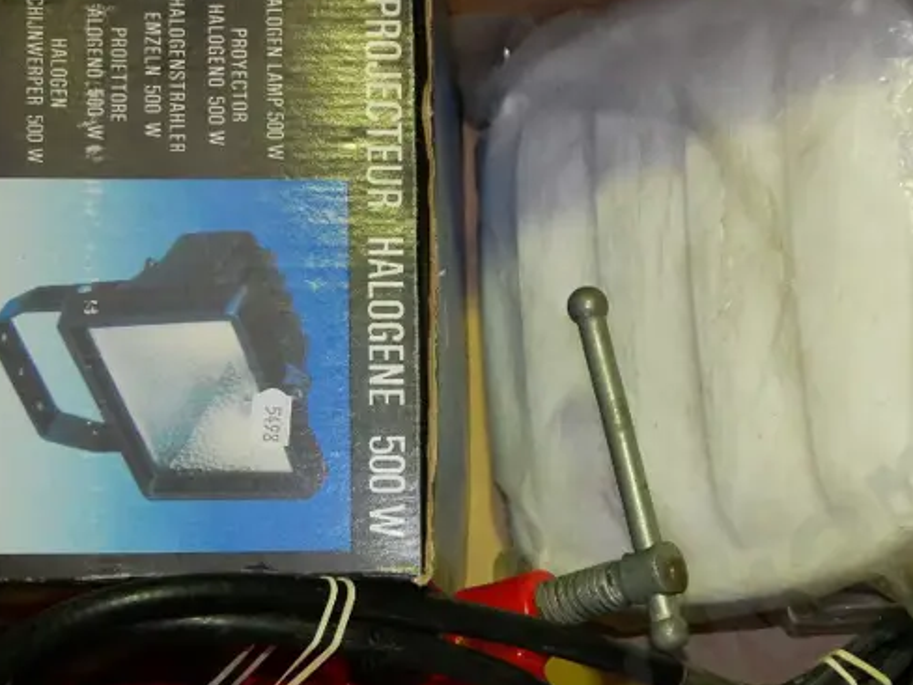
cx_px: 771
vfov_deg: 13.0
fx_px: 2981
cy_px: 608
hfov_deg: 17.2
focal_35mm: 113
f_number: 5.6
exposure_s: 1/160
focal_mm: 27
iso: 3200
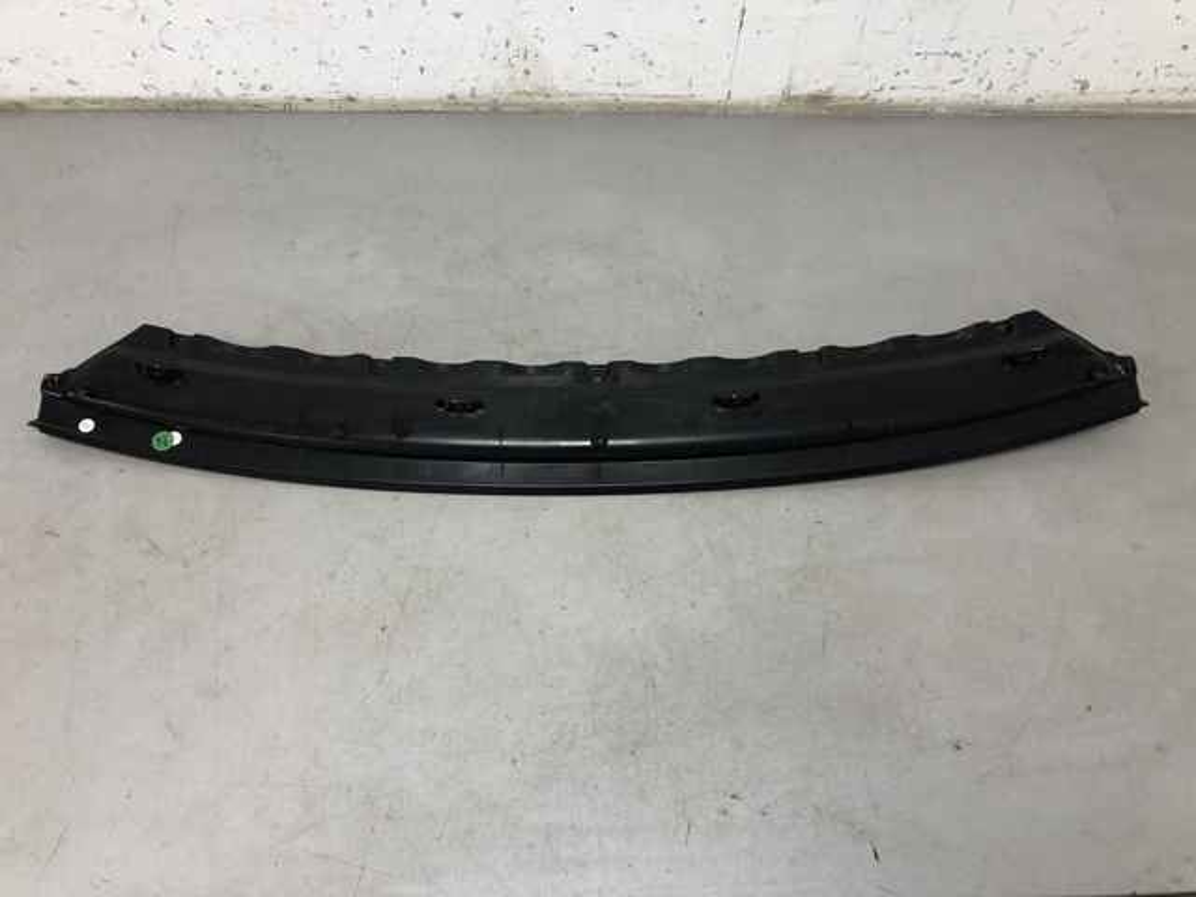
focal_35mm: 28
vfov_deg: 49.7
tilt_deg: -57.4
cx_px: 598
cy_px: 448
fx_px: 967
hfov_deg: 63.4
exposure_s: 1/33
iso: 32
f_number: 1.8
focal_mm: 4
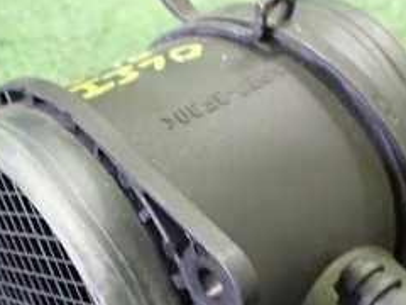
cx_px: 213
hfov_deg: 26.0
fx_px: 880
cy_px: 256
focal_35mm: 75
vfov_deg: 19.4
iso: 1250
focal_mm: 5.4
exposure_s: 1/30
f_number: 2.3
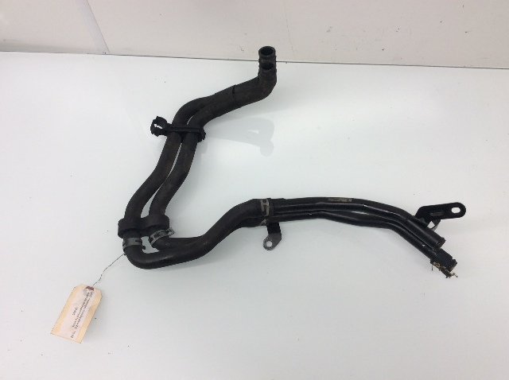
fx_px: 470
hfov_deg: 56.9
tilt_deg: -65.0
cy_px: 190
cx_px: 254
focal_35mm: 32
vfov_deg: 44.1
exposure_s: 1/60
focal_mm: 3.3
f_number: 2.4
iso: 32
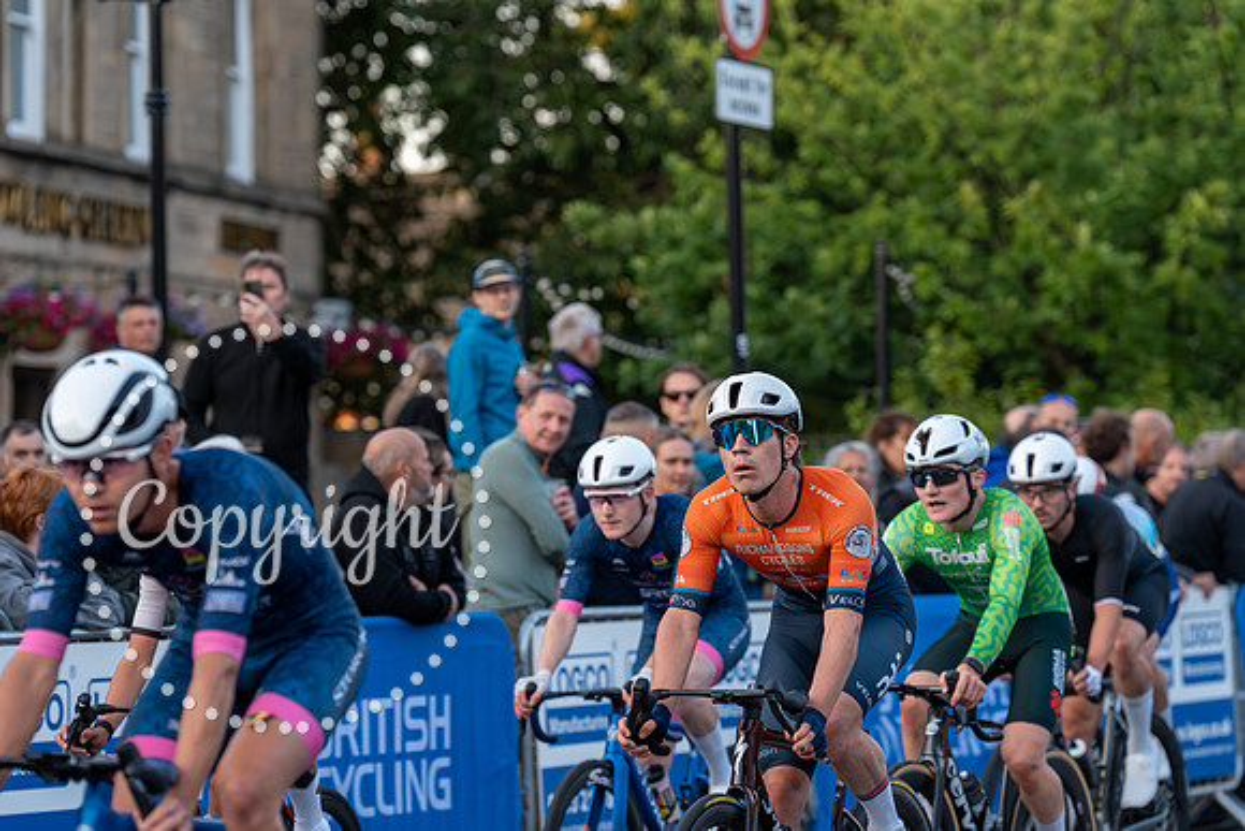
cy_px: 415
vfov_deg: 8.6
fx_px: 5548
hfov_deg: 12.8
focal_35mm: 160
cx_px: 620
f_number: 3.5
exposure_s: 1/800
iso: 1000
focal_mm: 144
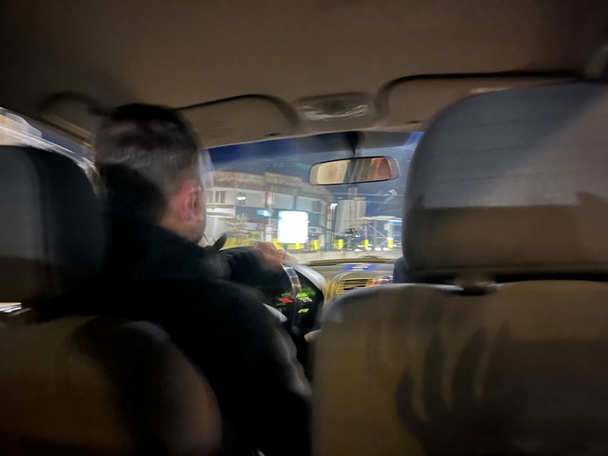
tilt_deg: -5.5
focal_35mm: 26
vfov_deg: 53.1
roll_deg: +1.5
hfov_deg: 67.3
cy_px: 228
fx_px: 457
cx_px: 304
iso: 1000
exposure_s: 1/5
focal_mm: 5.1
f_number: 1.6
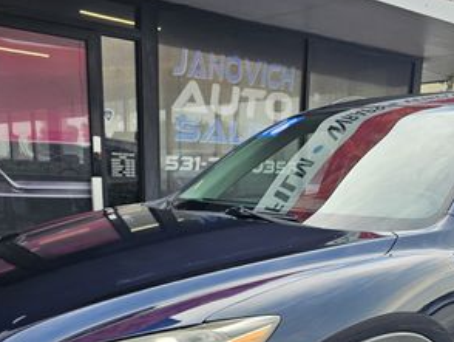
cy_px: 356
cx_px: 263
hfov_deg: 38.1
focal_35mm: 50
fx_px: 656
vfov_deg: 27.2
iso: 16
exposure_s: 1/120
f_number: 1.7
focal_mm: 6.3
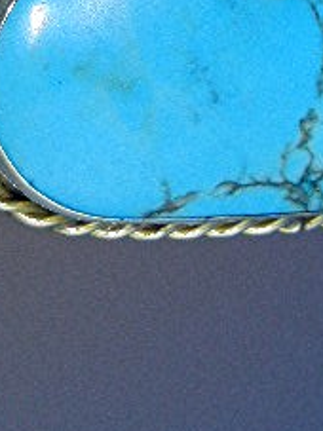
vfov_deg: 10.1
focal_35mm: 192
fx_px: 2391
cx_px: 247
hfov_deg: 7.7
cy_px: -122
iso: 200
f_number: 4.1
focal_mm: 12.2
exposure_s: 1/30
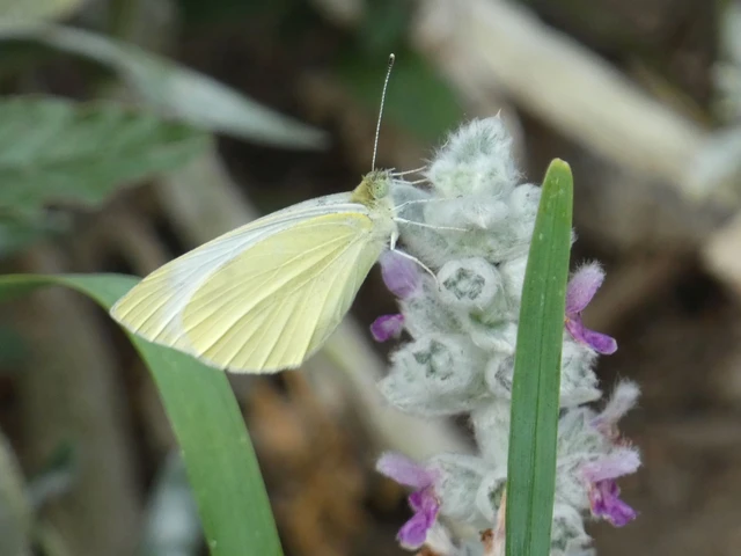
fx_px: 10703
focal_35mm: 500
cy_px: 278
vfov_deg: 3.0
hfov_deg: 4.0
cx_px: 370
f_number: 5.6
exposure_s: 1/250
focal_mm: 89.5
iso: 320
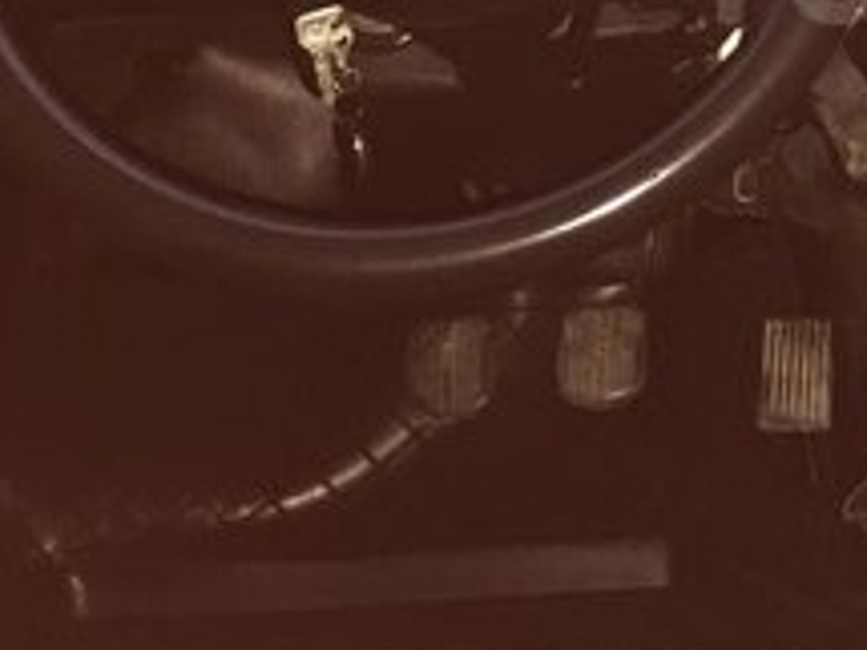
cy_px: -38
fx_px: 2228
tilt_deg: -17.6
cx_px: 1097
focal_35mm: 89
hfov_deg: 20.3
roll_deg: -0.6
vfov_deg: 16.2
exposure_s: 1/17
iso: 160
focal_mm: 4.15
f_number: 2.2
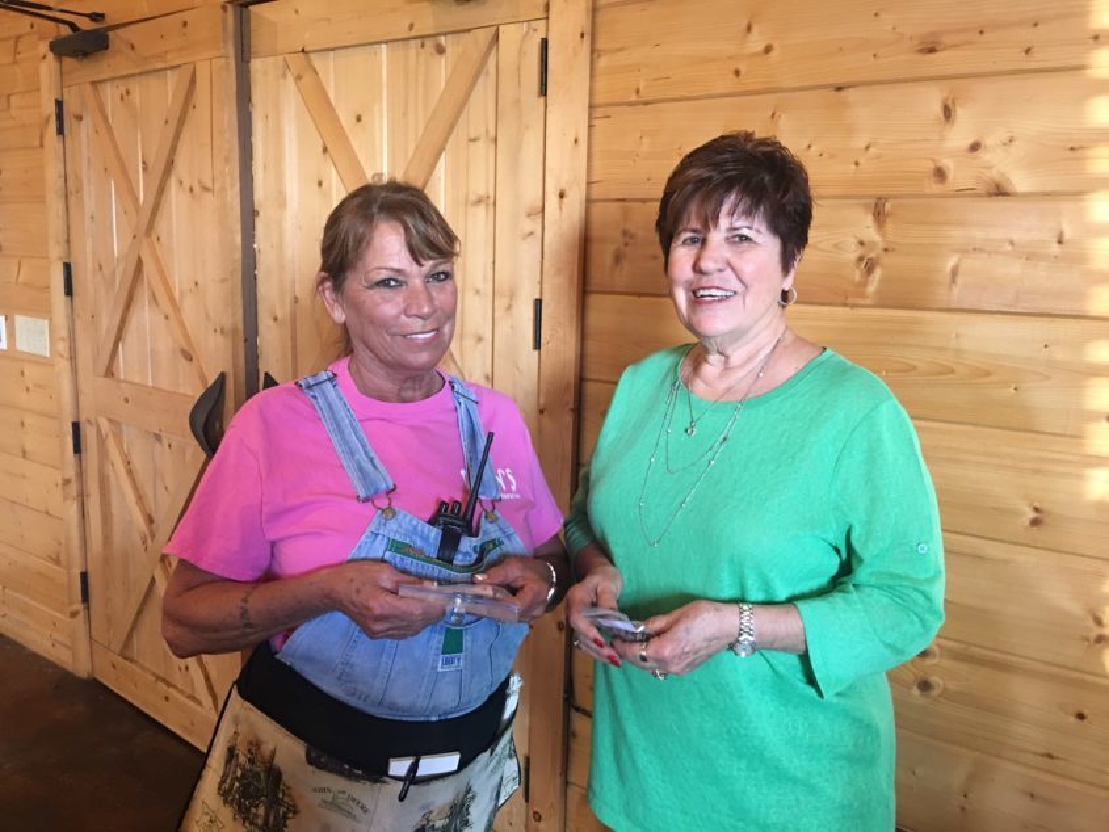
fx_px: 929
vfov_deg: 48.2
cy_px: 416
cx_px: 554
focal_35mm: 29
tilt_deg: -7.4
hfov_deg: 61.7
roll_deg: -1.6
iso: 80
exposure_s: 1/8
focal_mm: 4.15
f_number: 2.2
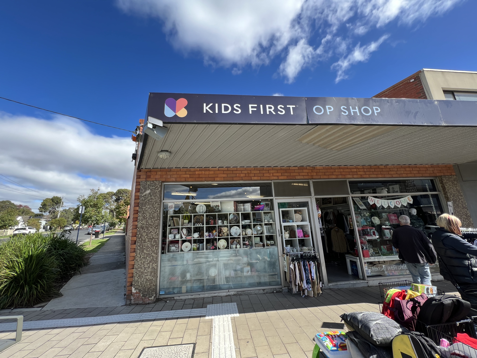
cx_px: 238
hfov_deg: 106.2
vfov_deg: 89.9
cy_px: 179
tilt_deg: +15.8
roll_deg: +3.3
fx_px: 179
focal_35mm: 13
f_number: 1.8
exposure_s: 1/492
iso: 32
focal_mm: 1.57
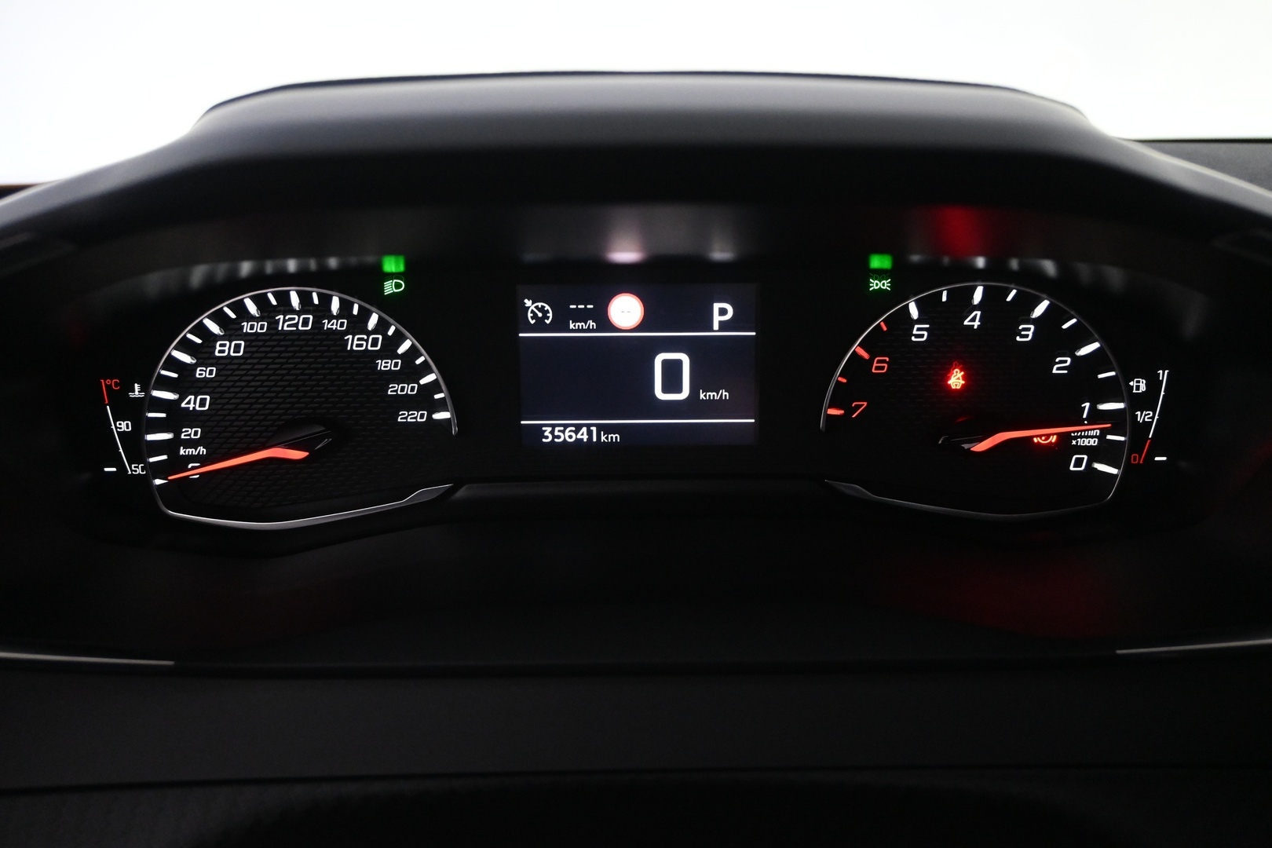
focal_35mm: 32
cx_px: 636
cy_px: 424
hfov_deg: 59.5
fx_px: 1113
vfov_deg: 41.7
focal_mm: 21
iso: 3200
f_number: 4
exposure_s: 1/60
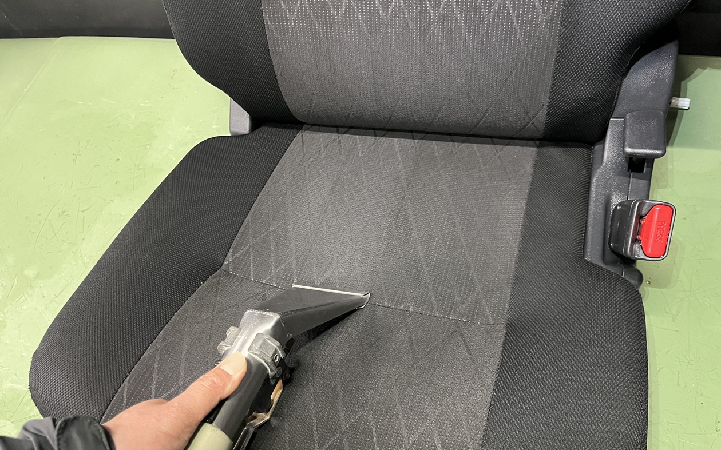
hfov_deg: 66.5
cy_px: 272
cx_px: 356
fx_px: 550
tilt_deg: -59.7
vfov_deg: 44.3
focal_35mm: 28
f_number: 1.6
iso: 640
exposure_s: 1/40
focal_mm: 5.1
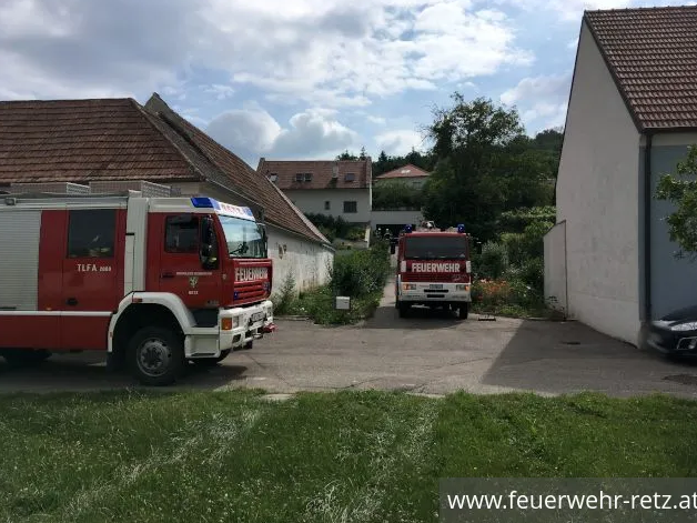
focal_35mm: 30
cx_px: 346
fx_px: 604
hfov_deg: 60.0
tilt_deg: -0.3
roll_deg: -0.2
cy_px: 255
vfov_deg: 46.8
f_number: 2.2
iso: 25
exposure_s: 1/3663
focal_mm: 4.15
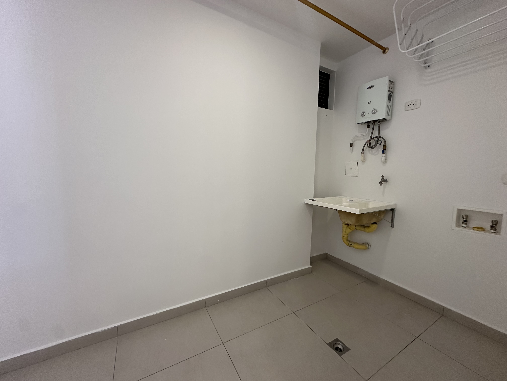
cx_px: 254
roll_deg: -1.6
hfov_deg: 102.1
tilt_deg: -5.0
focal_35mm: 14
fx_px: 205
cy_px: 190
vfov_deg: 85.7
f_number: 2.2
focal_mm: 2.22
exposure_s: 1/99
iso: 160
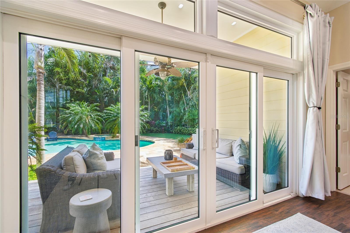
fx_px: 146
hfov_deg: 100.4
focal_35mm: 15
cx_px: 175
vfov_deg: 77.3
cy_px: 116
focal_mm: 10
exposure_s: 1/100
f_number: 7.1
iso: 100
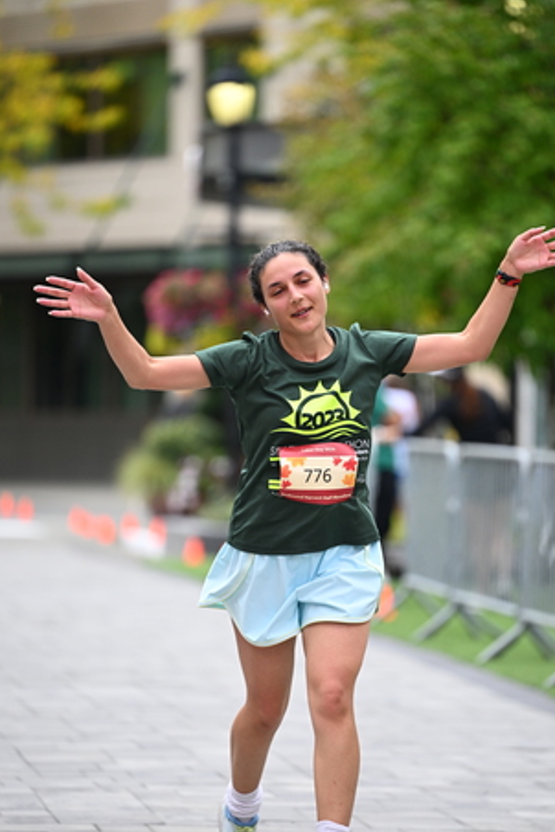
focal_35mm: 231
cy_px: 457
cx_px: 302
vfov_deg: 8.9
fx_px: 5341
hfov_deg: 5.9
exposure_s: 1/2000
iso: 640
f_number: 2.8
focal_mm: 190
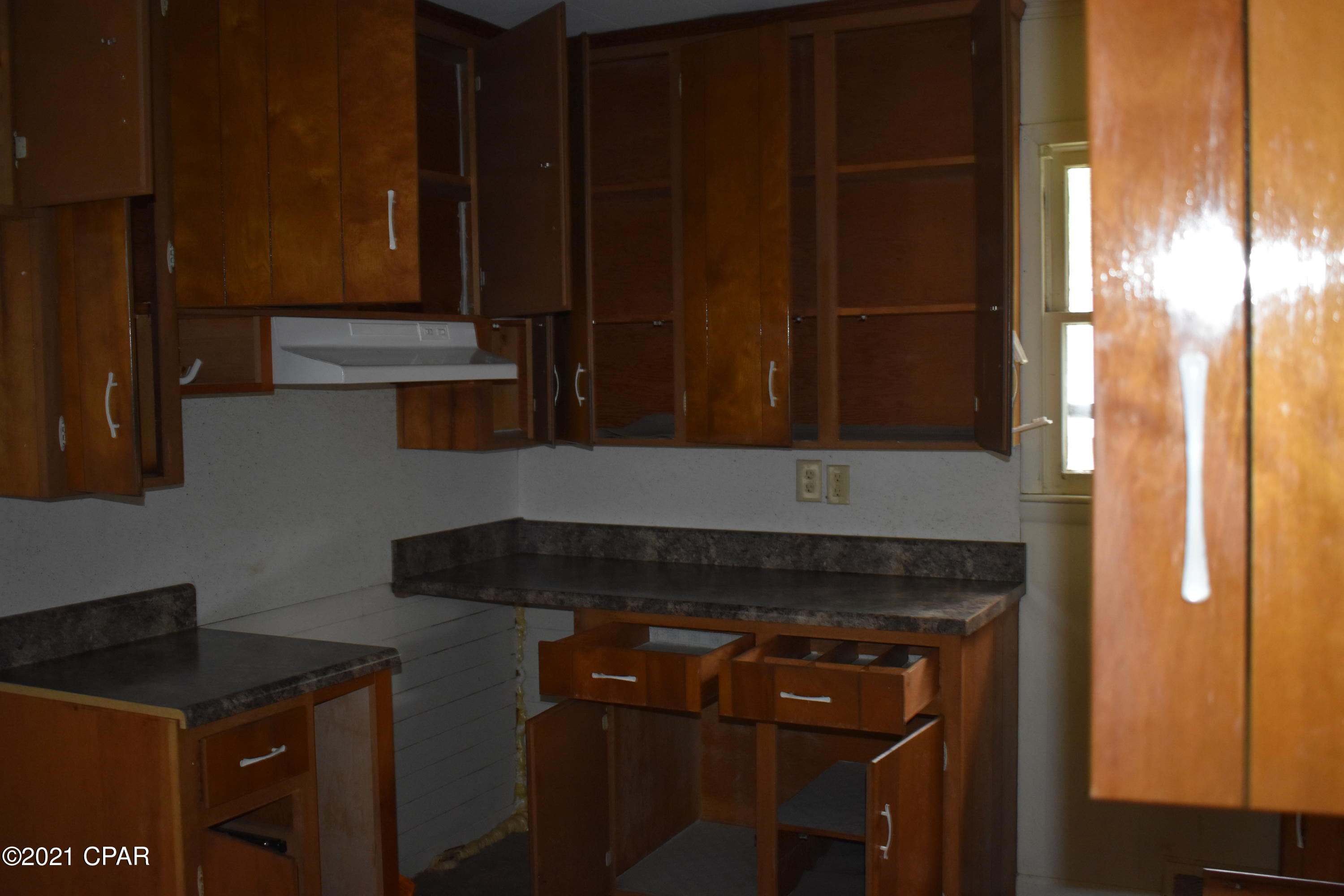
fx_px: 1344
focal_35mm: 36
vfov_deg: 36.9
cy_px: 448
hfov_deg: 53.1
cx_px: 672
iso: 1600
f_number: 4
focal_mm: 24
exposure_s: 1/60
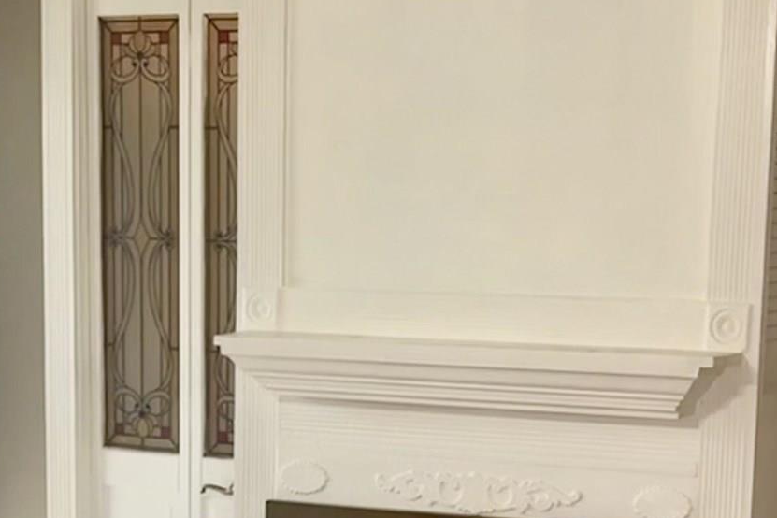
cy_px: 606
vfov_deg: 13.3
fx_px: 2158
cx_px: 273
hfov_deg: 20.4
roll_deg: +0.2
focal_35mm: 100
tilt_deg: -10.2
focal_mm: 5.96
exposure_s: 1/120
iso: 200
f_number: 1.6
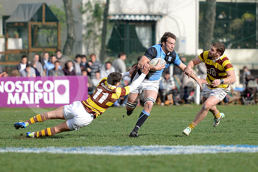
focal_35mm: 200
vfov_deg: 6.9
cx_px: 129
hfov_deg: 10.3
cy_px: 86
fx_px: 1434
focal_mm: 200
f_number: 2.8
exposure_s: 1/1250
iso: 250
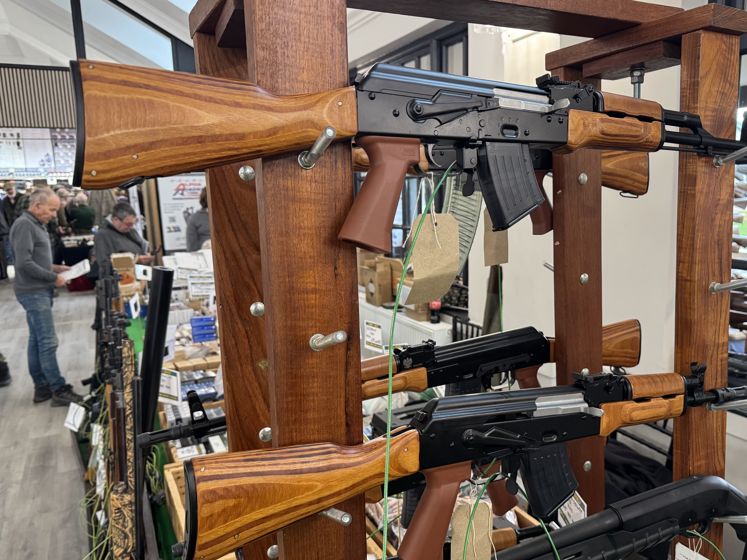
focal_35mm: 28
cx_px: 422
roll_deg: +1.1
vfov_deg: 49.7
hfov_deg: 63.2
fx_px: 604
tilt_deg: -10.6
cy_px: 296
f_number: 1.78
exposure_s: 1/50
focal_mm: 6.76
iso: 320
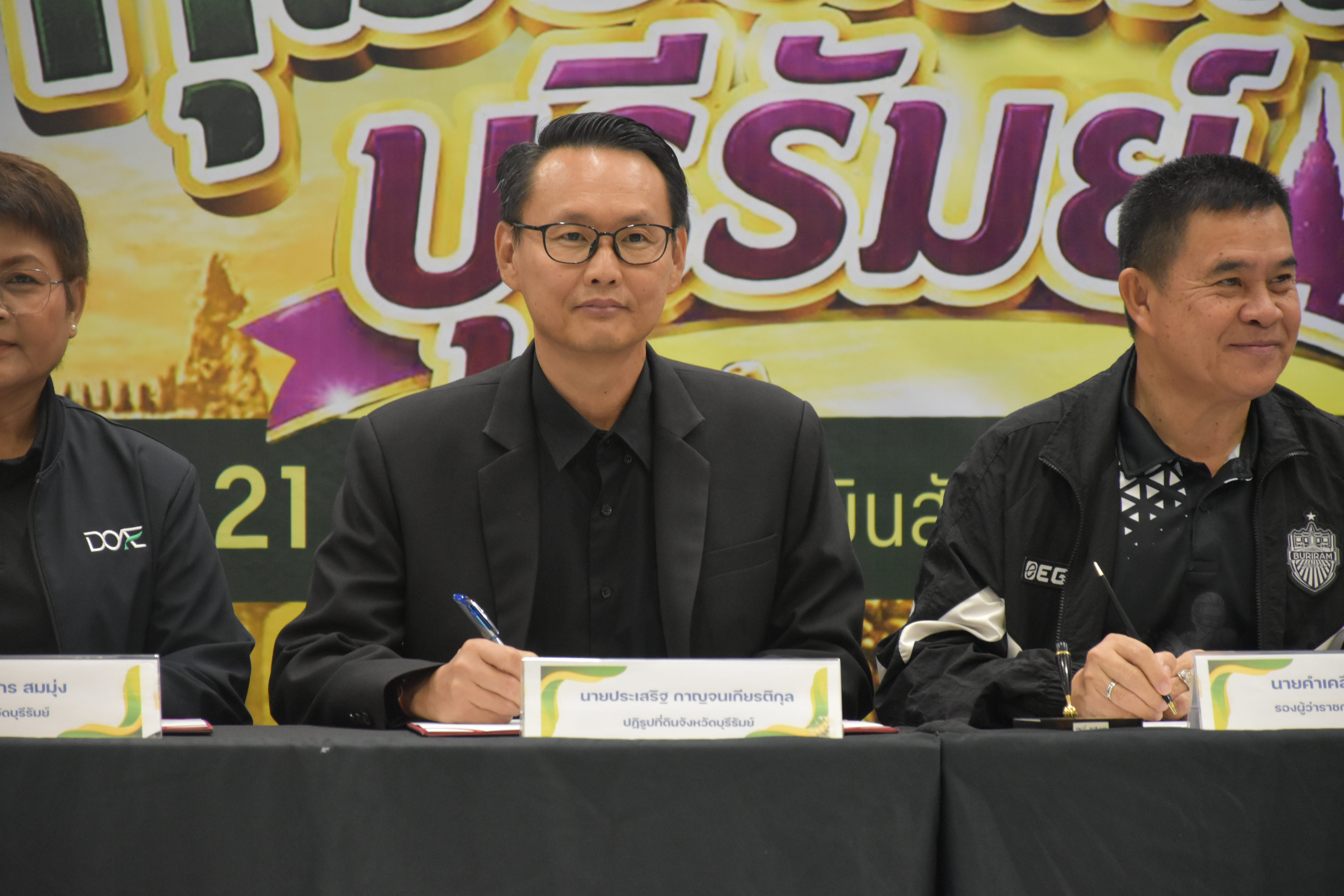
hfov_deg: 9.8
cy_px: 448
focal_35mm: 210
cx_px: 672
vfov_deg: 6.5
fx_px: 7839
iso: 2200
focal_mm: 140
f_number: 5.6
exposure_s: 1/125
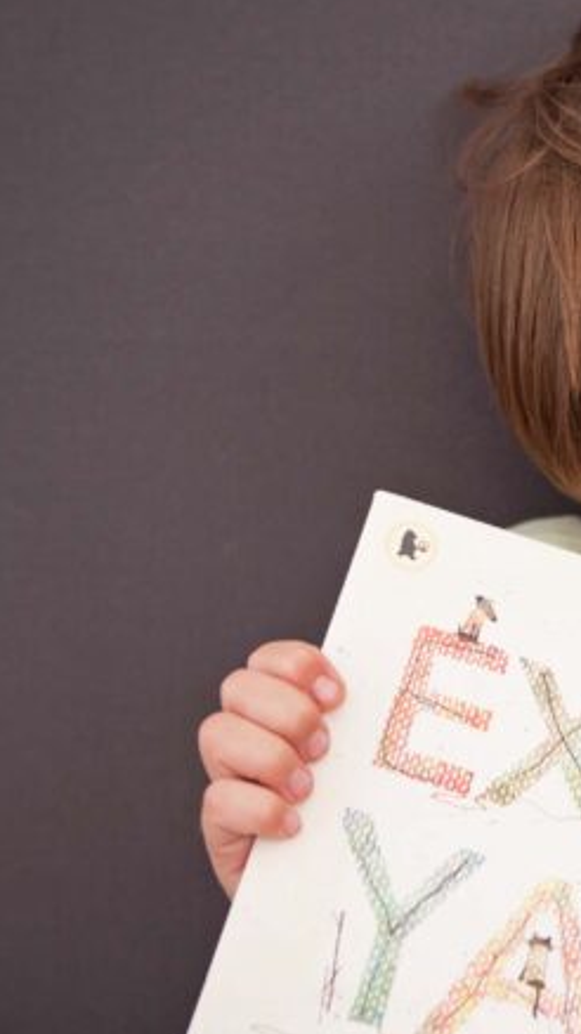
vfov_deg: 29.7
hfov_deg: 16.7
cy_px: 629
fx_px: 1947
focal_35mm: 71
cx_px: 562
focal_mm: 29
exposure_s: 1/80
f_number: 2.8
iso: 400
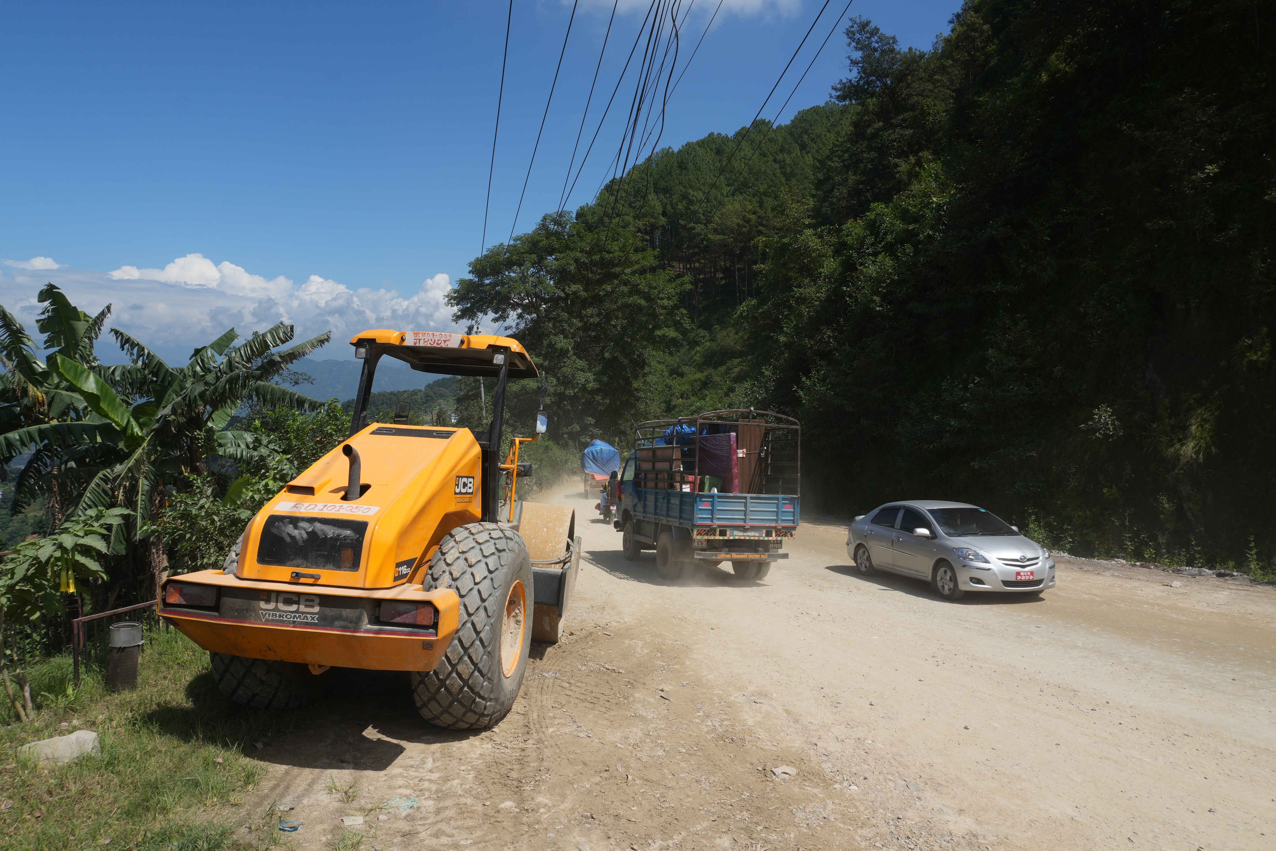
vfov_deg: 53.1
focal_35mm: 24
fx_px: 851
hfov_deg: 73.7
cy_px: 426
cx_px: 638
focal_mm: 16
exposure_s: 1/160
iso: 100
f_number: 13
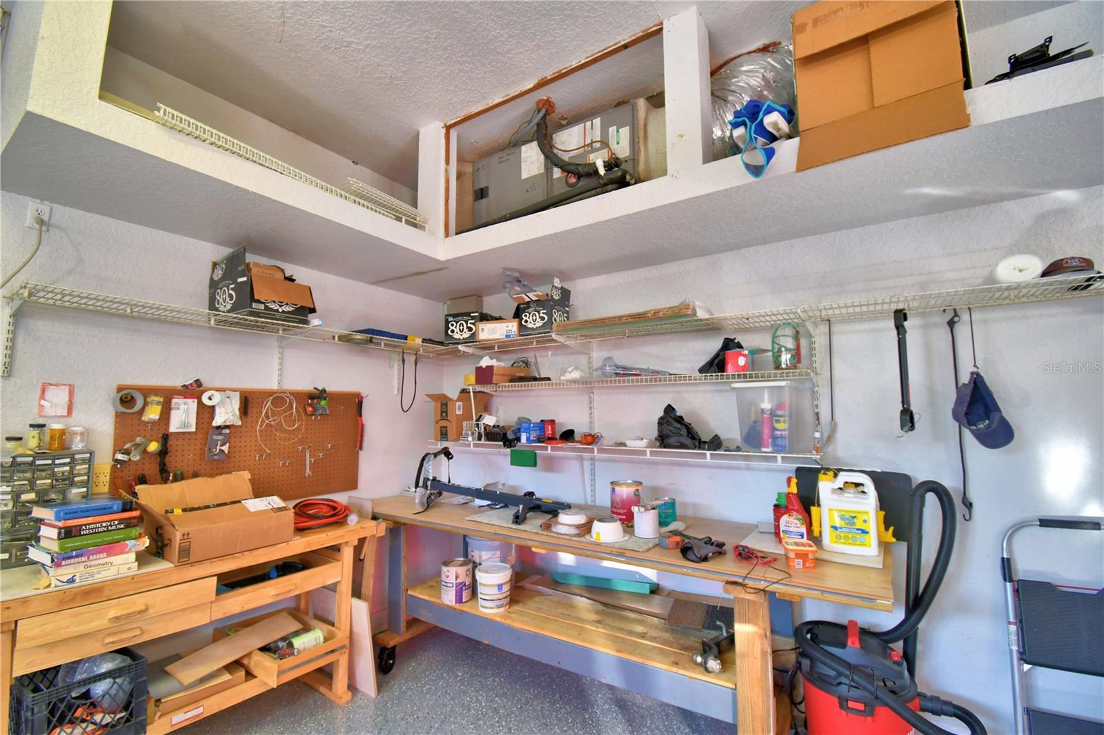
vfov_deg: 77.3
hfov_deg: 100.4
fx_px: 460
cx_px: 552
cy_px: 368
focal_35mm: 15
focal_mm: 10
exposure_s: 1/30
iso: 400
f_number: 4.5
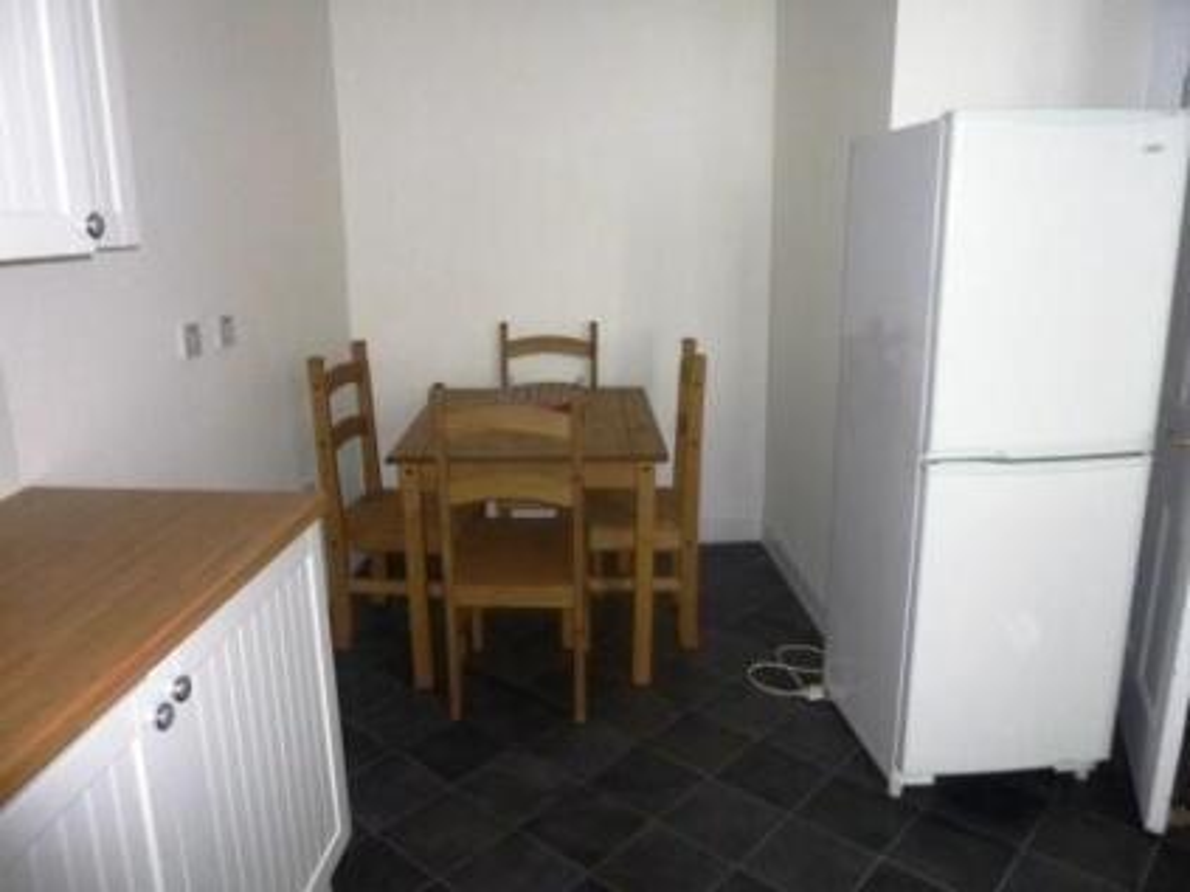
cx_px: 595
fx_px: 859
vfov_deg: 54.9
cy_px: 446
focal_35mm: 25
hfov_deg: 69.4
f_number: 3.1
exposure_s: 1/60
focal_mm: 4.5
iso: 400
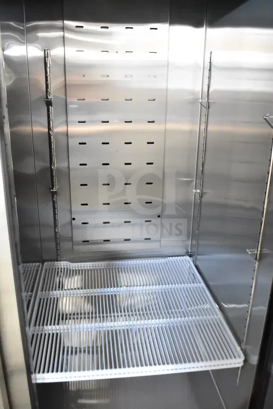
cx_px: 136
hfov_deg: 41.7
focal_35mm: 32
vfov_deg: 59.5
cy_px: 204
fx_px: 358
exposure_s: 1/100
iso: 6400
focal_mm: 21
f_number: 5
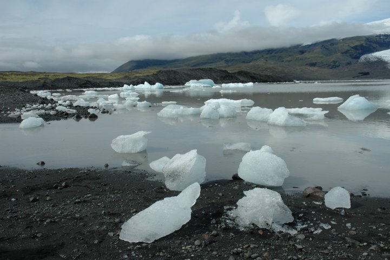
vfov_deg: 39.9
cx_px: 195
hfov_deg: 57.2
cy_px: 130
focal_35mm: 33
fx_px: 357
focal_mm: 22
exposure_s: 1/500
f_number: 11
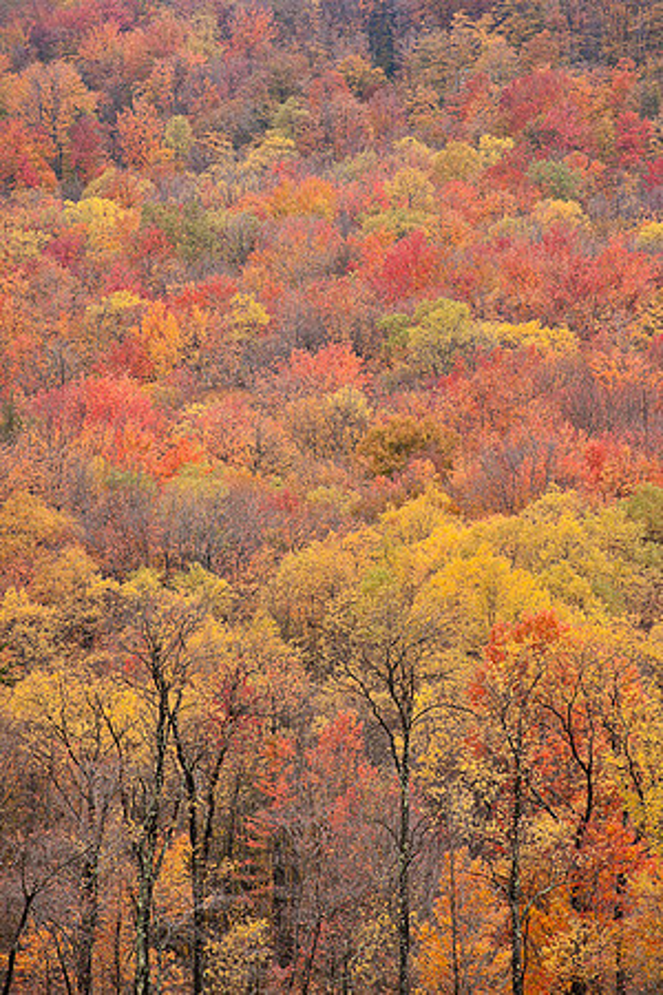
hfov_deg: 6.9
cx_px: 332
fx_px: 5525
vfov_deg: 10.3
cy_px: 498
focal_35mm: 200
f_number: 8
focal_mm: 200
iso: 640
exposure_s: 1/160
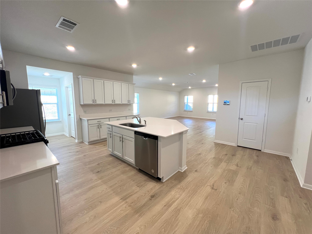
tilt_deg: -6.4
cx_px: 156
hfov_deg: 106.2
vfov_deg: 89.9
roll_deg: +0.0
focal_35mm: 13
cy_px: 117
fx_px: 117
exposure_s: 1/120
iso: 200
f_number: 1.8
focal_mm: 1.57
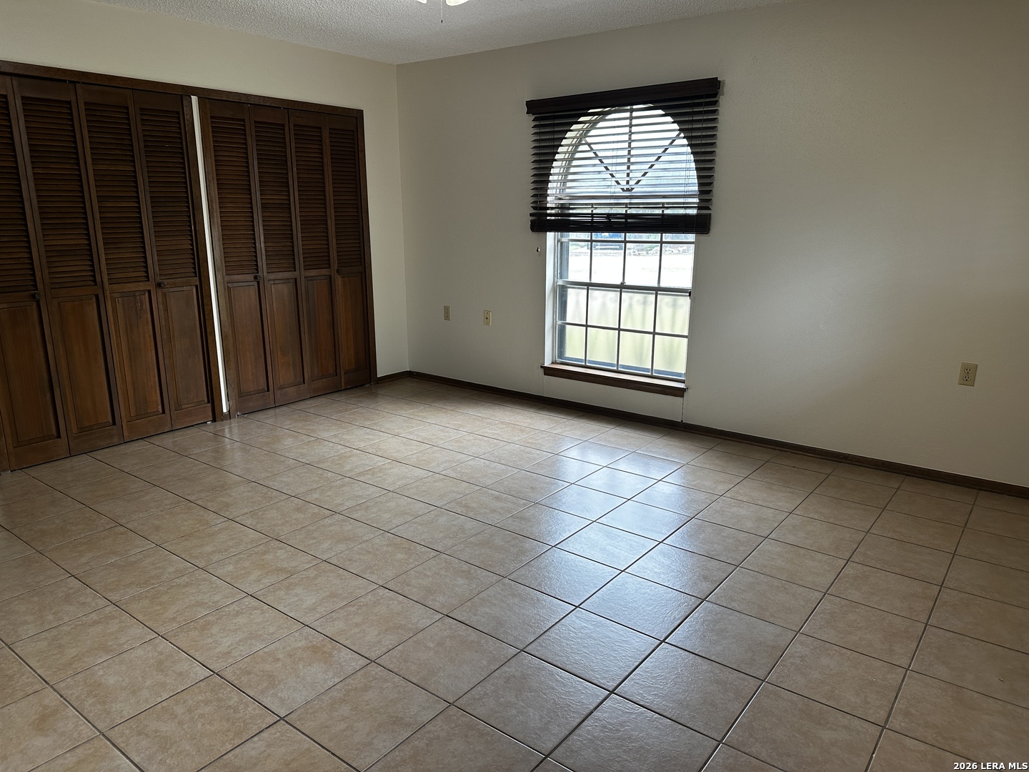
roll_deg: +0.5
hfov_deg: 71.6
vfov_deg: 56.8
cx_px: 514
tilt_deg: -12.9
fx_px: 713
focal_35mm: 24
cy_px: 386
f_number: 1.78
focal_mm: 6.86
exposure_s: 1/120
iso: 125
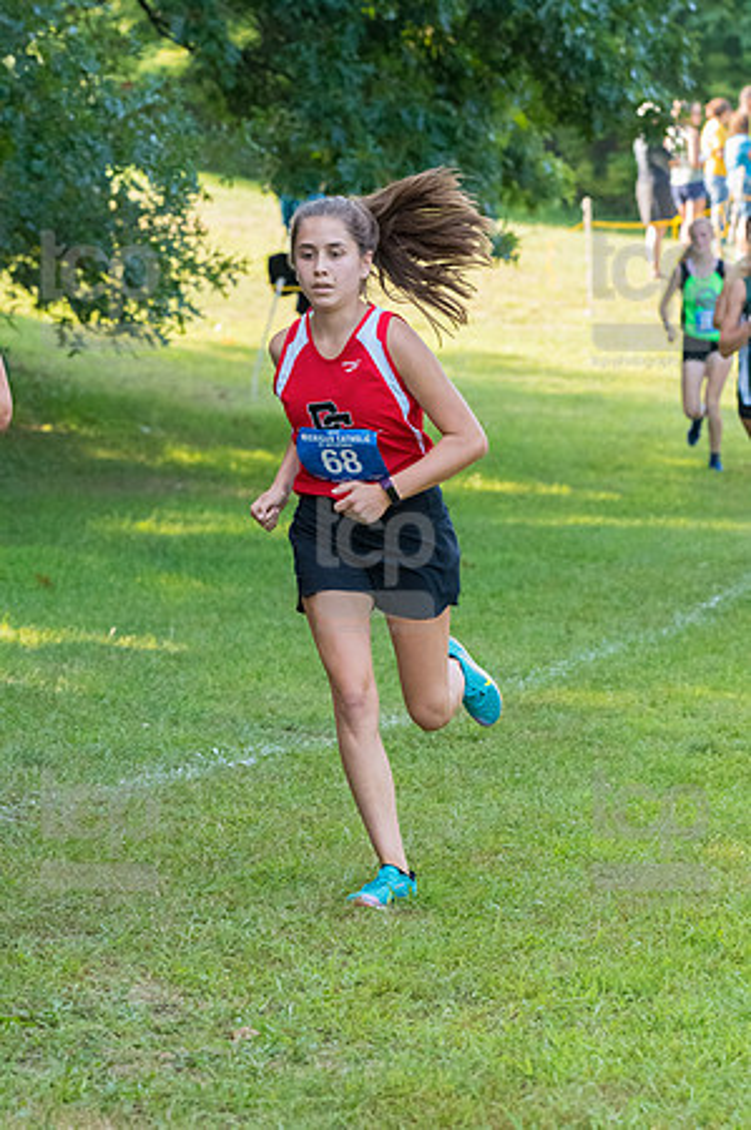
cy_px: 565
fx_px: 5457
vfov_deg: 11.8
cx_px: 376
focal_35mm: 174
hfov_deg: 7.9
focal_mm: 116
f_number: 5
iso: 3200
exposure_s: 1/1600
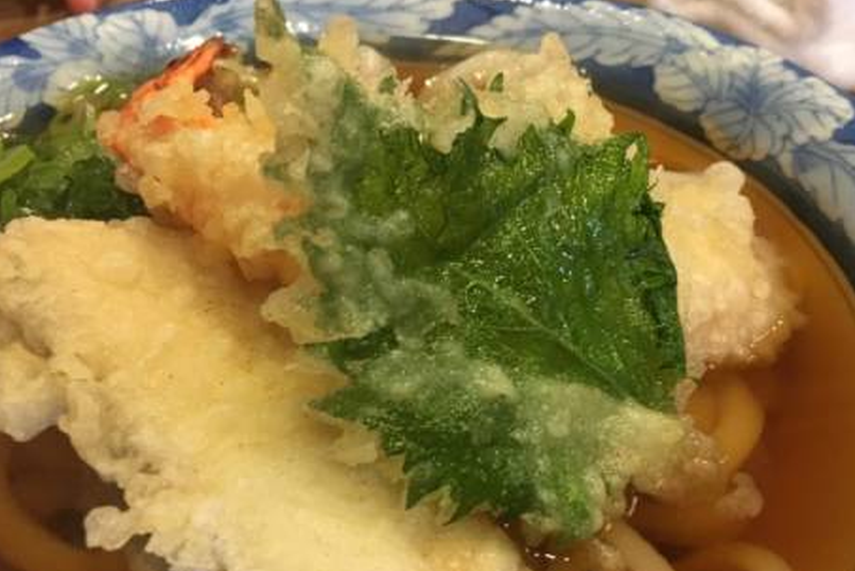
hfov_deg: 48.4
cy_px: 389
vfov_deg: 33.1
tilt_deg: -46.7
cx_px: 428
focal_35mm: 40
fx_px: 951
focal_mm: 4.15
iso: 200
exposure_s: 1/30
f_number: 2.2
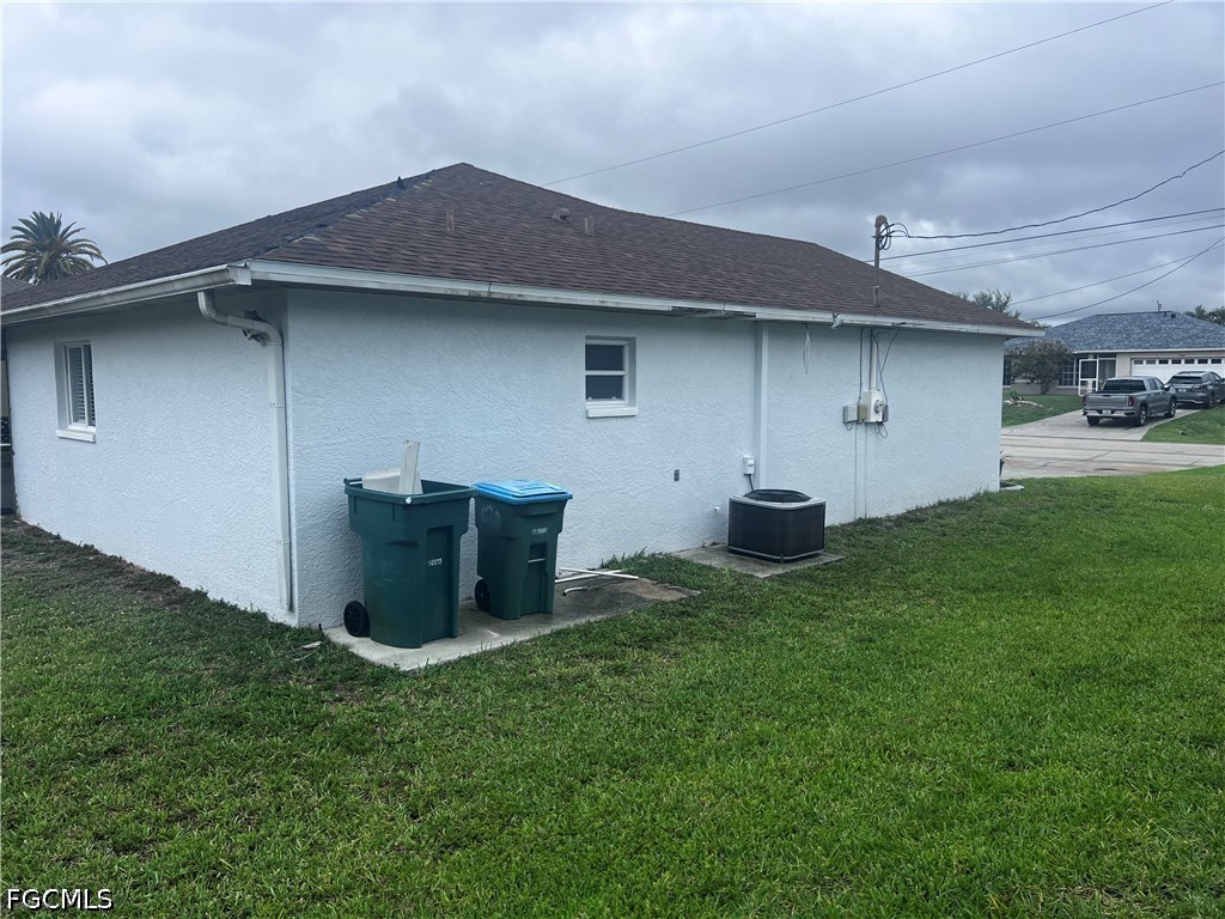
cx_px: 612
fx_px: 920
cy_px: 460
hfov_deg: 67.3
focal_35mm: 26
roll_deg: +0.4
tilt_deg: -5.4
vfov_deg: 53.1
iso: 50
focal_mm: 5.7
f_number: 1.5
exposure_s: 1/2571
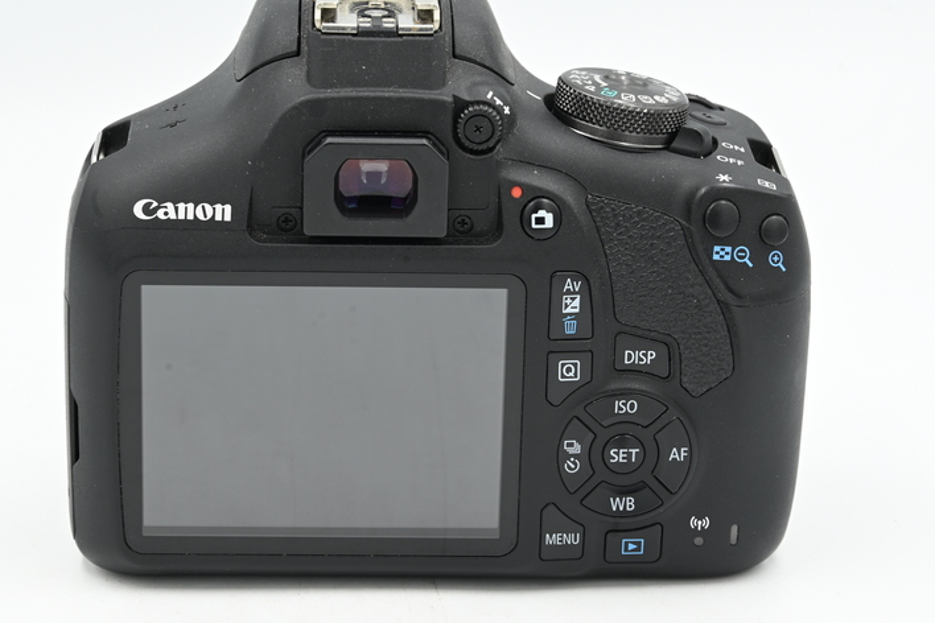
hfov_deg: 19.3
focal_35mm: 106
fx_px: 2753
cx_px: 469
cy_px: 313
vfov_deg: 12.9
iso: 160
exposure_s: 1/15
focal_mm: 75
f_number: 14
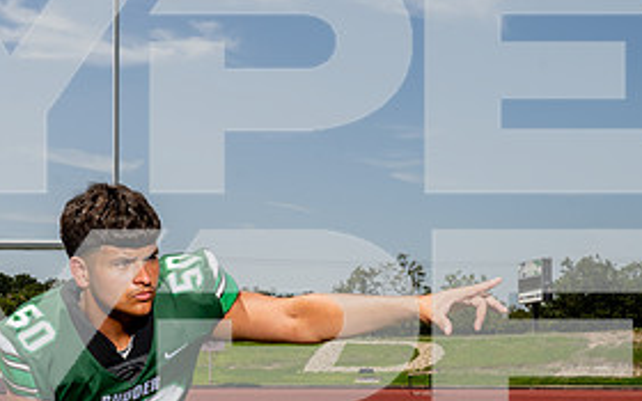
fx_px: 1225
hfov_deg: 28.6
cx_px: 113
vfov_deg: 18.4
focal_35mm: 70
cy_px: 338
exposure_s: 1/250
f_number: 11
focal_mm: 31
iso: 100
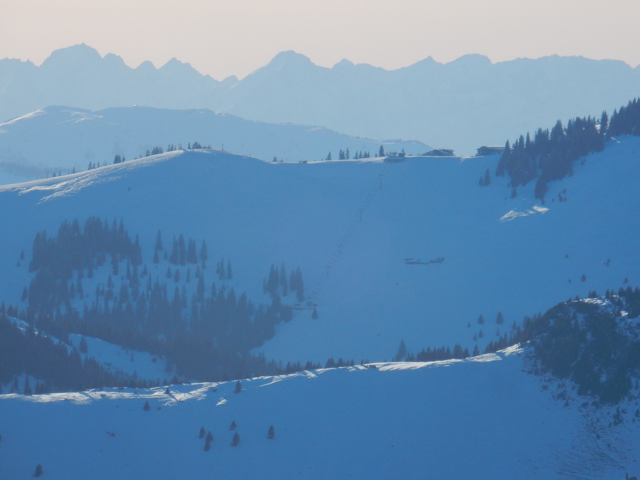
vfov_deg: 3.7
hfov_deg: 4.9
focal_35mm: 406
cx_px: 347
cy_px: 245
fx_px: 7506
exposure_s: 1/1250
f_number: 6.3
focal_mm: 57.3
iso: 125
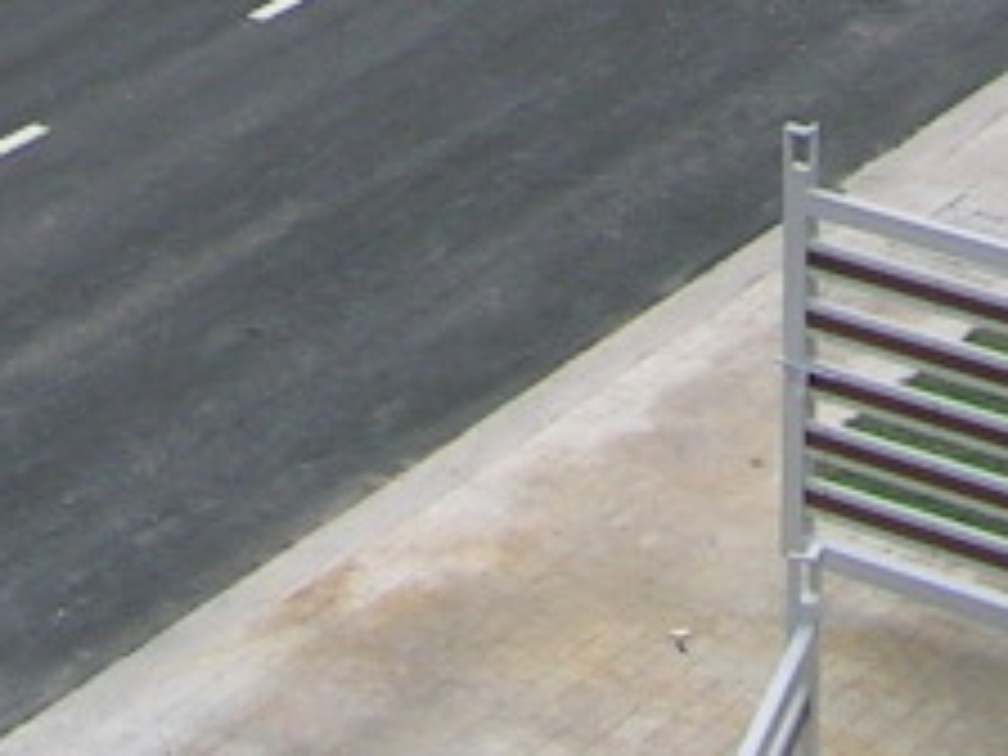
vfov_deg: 8.6
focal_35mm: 160
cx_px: 554
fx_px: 4659
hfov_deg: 12.3
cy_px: -909
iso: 50
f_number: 4.8
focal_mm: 5.4
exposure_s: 1/466
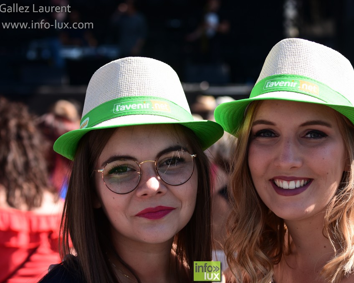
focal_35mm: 85
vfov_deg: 18.1
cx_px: 207
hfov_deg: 22.5
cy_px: 142
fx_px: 890
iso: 100
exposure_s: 1/400
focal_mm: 50
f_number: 4
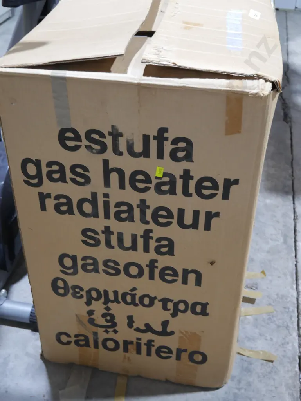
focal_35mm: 42
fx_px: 487
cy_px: 200
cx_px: 150
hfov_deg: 34.4
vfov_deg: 44.8
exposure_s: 1/60
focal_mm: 21
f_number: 4.6
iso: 640
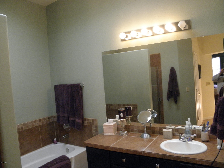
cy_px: 84
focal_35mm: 28
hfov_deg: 63.4
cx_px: 112
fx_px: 181
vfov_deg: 49.7
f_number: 3.5
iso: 320
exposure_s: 1/30
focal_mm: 5
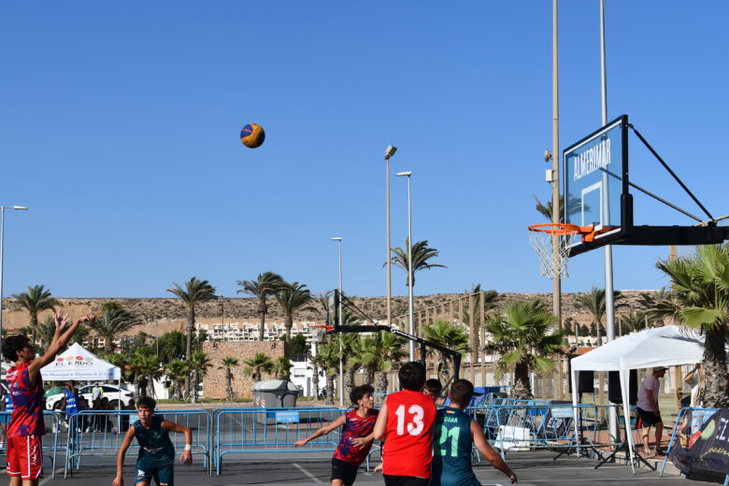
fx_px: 1276
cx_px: 360
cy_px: 278
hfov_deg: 31.9
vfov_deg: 21.6
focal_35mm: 63
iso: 100
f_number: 10
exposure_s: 1/400
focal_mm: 32
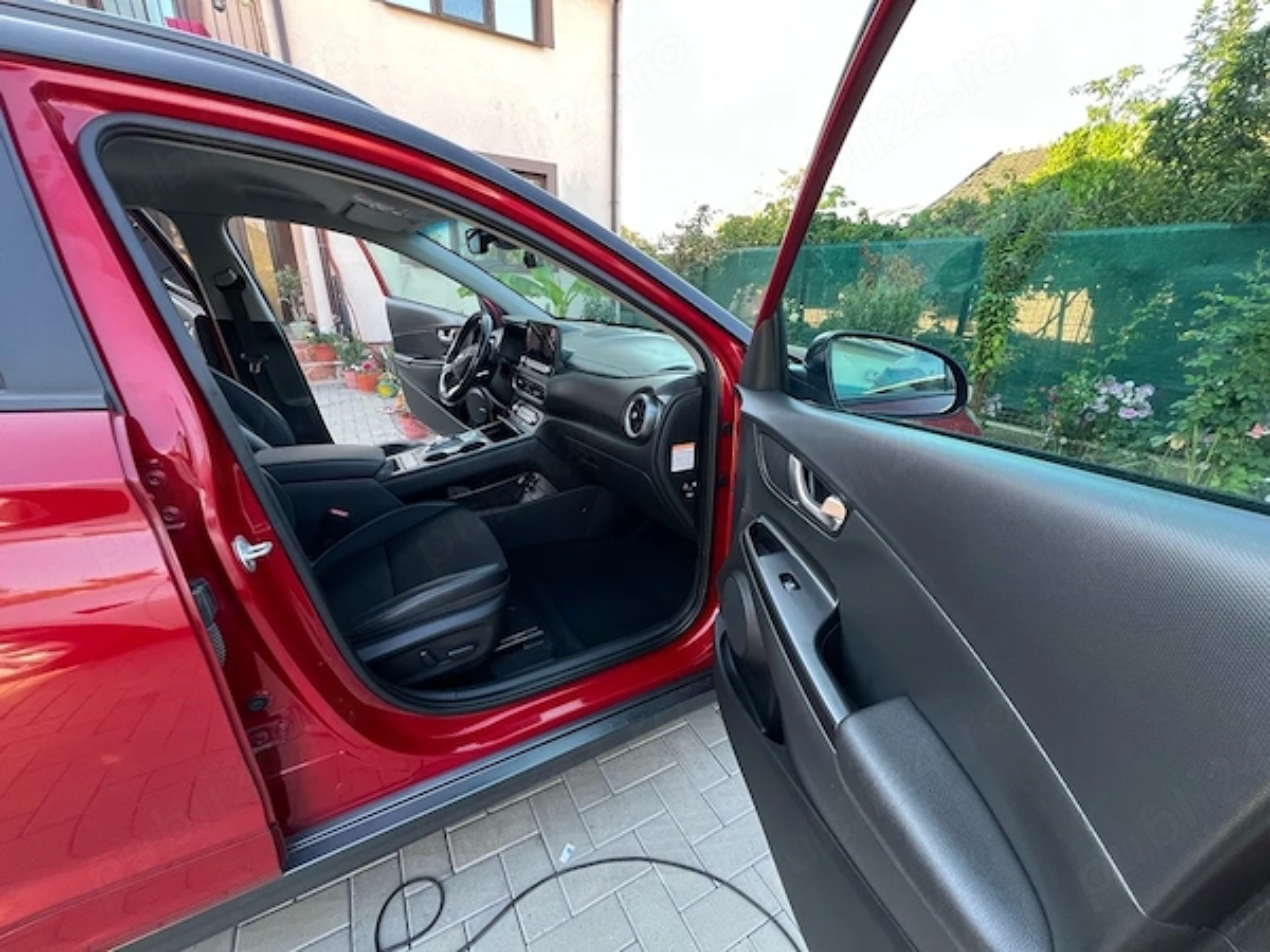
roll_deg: -0.9
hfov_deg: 106.2
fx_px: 477
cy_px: 476
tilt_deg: -19.4
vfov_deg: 89.9
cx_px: 635
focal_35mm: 13
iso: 100
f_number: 1.8
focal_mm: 1.57
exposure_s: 1/99
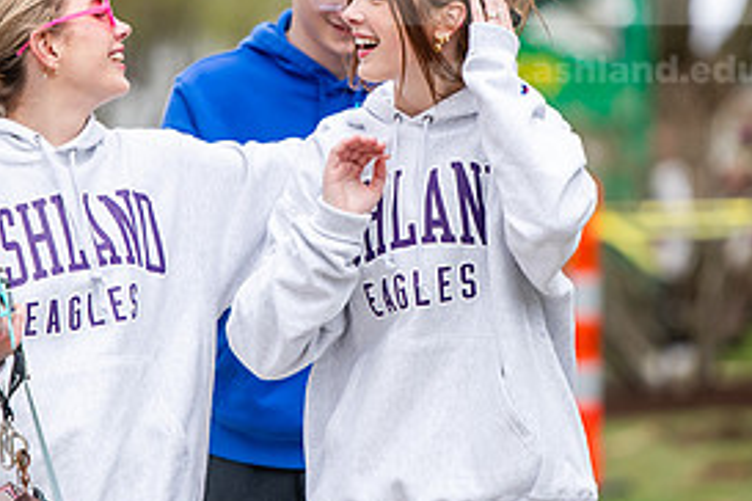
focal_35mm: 382
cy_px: 128
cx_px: 303
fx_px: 7979
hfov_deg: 5.4
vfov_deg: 3.6
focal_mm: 180
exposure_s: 1/1600
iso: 160
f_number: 3.2
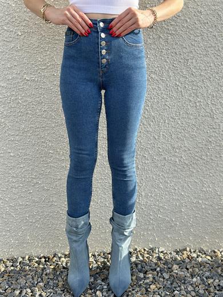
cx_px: 112
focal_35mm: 48
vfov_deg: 39.7
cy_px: 148
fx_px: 412
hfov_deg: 30.3
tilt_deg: -9.8
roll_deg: -0.9
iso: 80
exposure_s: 1/1565
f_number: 1.78
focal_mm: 6.86
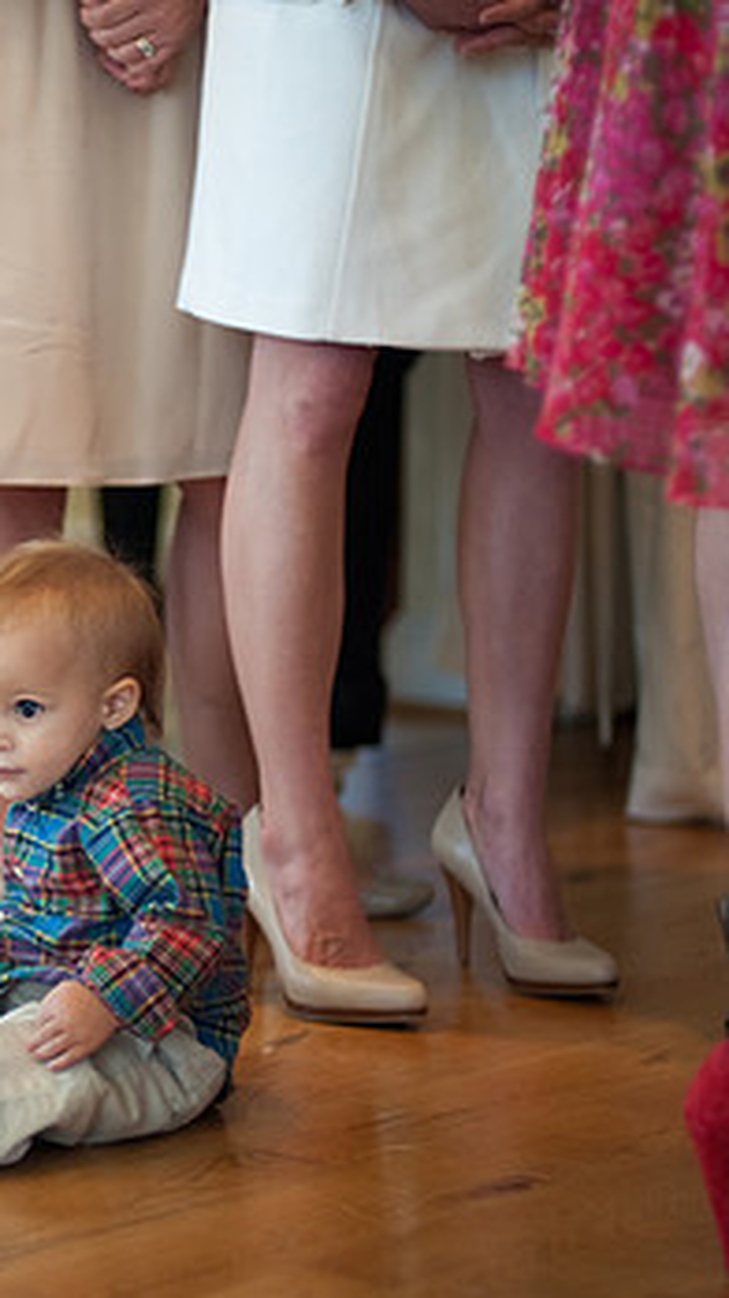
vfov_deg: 24.5
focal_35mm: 87
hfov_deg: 13.8
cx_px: 112
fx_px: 2993
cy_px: 658
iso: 200
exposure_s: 1/250
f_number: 1.4
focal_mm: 50
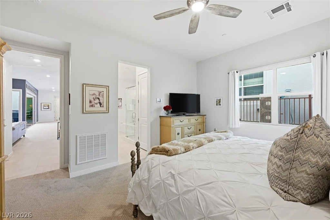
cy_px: 110
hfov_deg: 104.2
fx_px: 128
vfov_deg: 81.2
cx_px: 165
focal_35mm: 14
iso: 500
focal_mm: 14
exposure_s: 1/80
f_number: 9
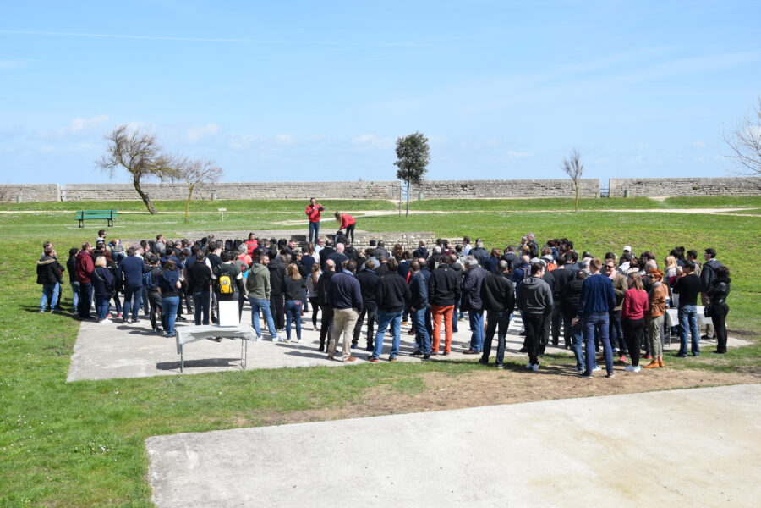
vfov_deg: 34.2
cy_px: 254
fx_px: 824
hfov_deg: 49.6
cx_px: 380
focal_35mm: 39
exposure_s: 1/400
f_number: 10
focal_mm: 26
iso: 200
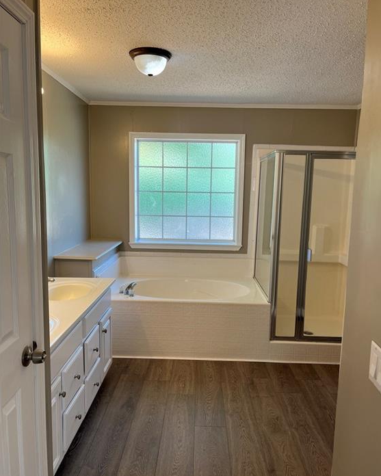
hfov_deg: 51.5
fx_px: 395
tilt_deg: -7.7
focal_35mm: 28
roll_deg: -0.6
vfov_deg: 62.2
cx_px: 196
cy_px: 245
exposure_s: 1/165
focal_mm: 5.1
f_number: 1.6
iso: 50
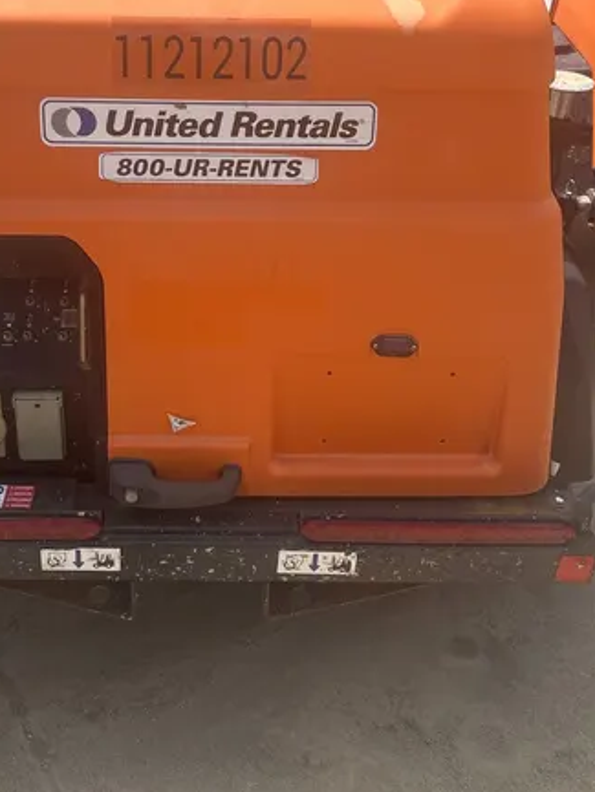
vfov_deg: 42.2
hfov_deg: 32.7
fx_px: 1008
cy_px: 252
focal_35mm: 44
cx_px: 222
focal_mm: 5.96
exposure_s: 1/2778
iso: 50
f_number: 1.6
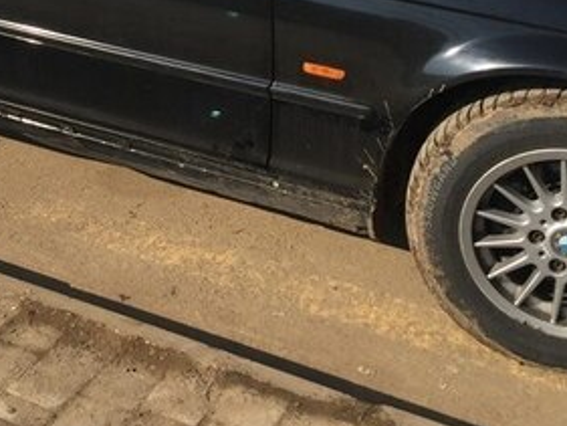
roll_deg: +1.9
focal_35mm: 68
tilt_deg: -16.7
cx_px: 155
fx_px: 1114
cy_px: -43
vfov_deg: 20.6
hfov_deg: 28.2
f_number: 2.2
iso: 32
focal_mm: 4.15
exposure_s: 1/1799
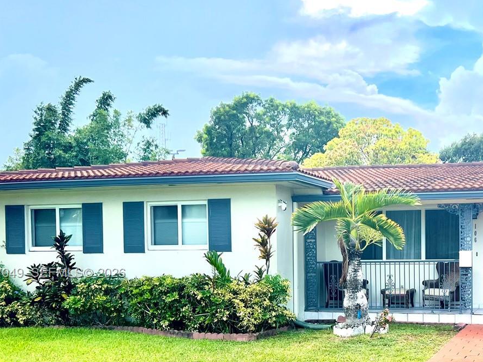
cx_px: 392
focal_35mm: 47
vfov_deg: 30.3
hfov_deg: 38.8
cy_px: 274
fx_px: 656
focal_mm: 5.7
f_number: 1.5
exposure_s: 1/2165
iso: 50
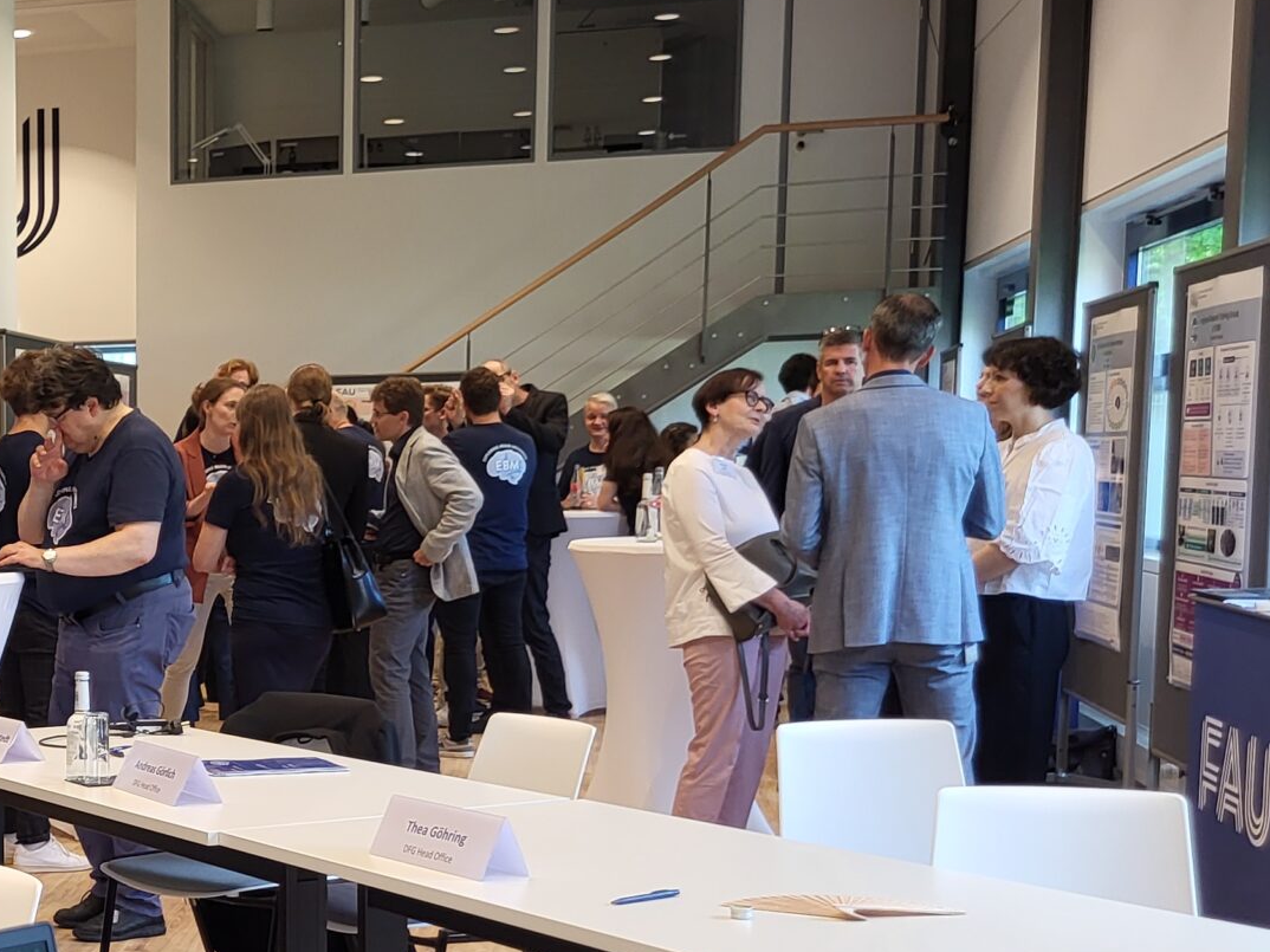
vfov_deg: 23.3
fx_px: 2274
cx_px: -149
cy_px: 758
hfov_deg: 28.2
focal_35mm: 62
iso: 125
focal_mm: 5.4
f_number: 1.8
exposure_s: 1/100
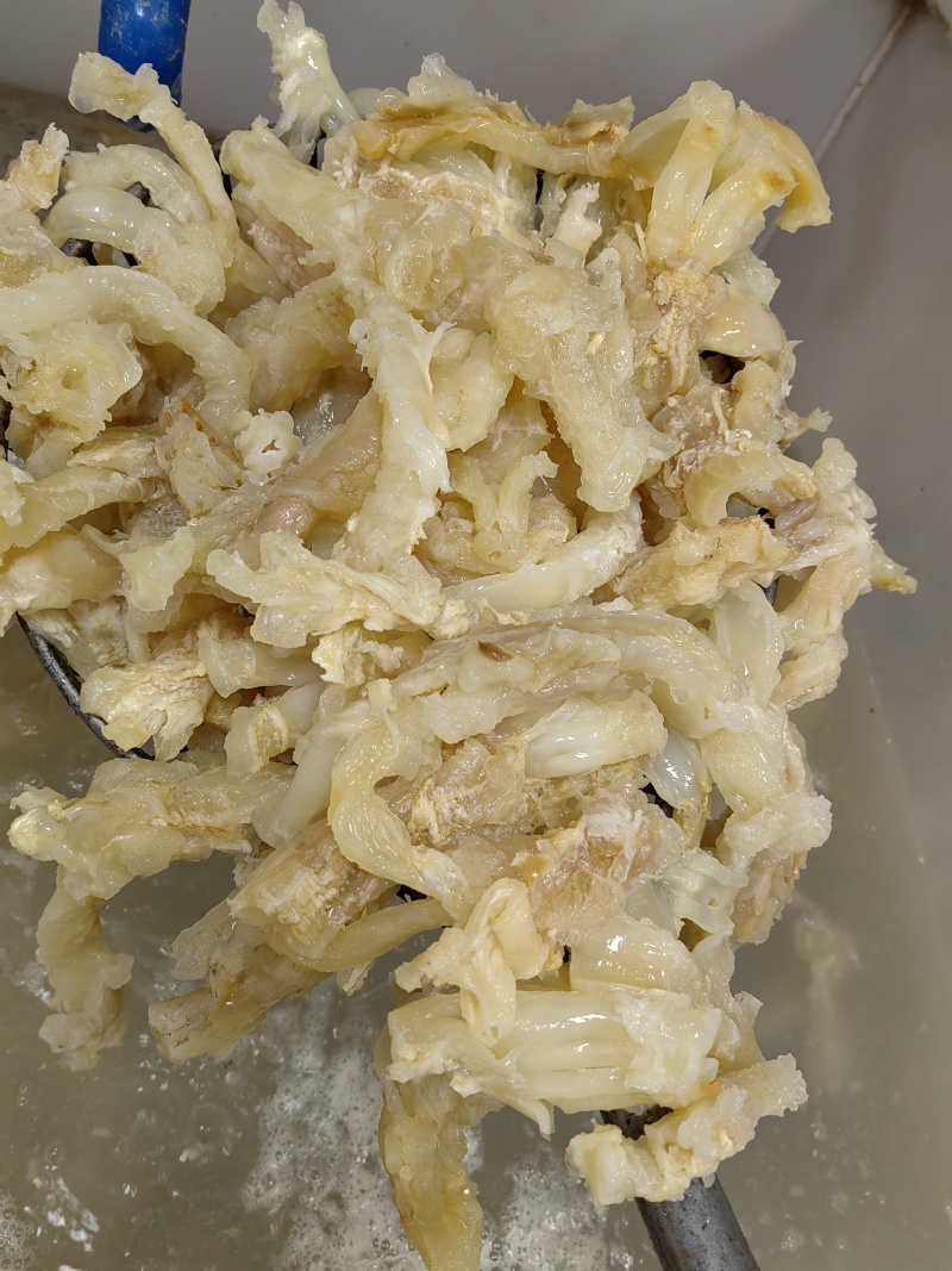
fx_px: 990
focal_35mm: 27
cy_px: 636
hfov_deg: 51.3
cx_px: 476
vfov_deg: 65.3
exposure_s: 1/100
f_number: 1.8
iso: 200
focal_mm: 5.54
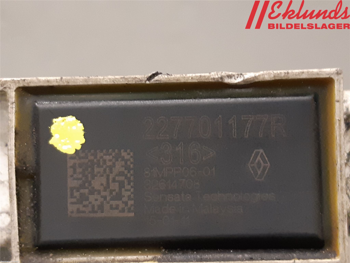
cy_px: 132
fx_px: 263
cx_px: 175
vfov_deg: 53.1
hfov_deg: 67.3
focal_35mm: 26
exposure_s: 1/50
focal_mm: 3.93
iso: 320
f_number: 1.7
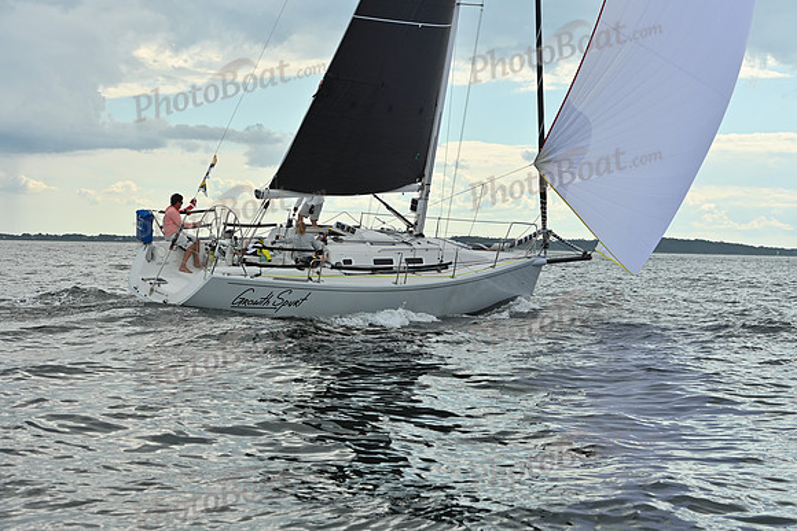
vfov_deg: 18.2
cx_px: 398
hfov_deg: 27.0
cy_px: 266
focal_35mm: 75
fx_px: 1661
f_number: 8
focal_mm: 75
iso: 250
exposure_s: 1/800
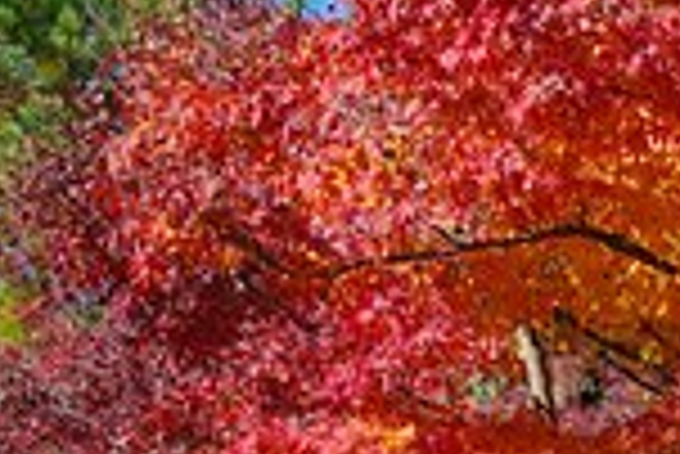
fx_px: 4103
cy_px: 38
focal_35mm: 217
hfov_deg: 9.2
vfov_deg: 6.3
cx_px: 1103
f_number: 4.5
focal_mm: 42.5
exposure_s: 1/200
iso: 80
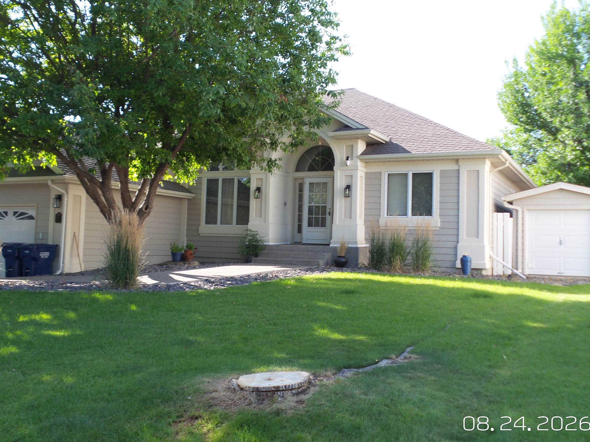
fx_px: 631
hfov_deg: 50.1
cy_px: 203
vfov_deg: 38.6
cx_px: 288
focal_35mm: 37
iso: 100
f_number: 3.8
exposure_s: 1/200
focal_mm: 6.2
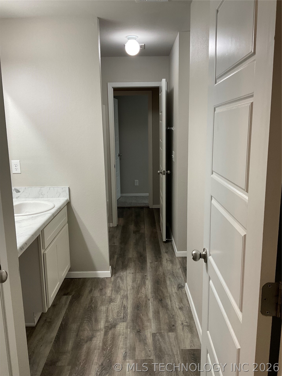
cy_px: 188
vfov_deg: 61.7
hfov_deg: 48.2
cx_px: 141
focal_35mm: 29
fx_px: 315
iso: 50
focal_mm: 3
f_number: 1.8
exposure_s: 1/60
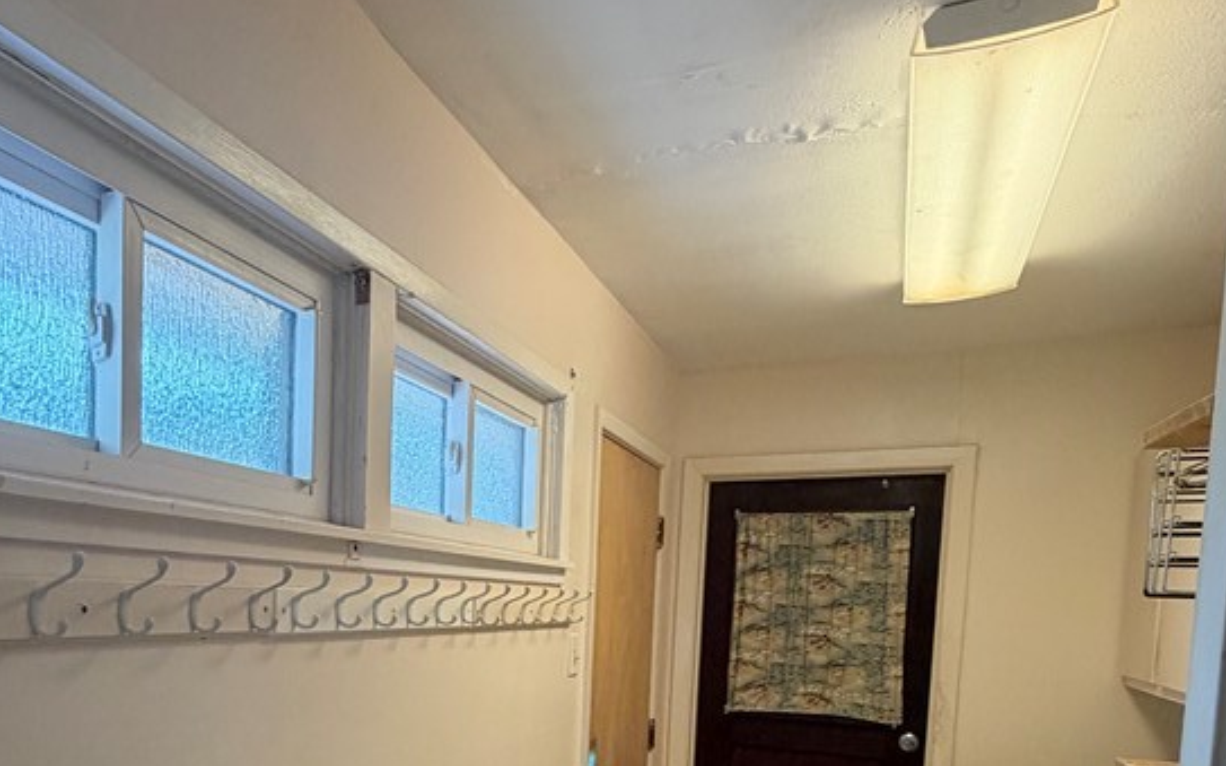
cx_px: 409
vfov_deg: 41.5
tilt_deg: -4.1
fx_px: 935
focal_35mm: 28
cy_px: 669
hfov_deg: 64.8
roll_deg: -1.8
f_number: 2.2
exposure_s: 1/120
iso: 250
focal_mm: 2.22
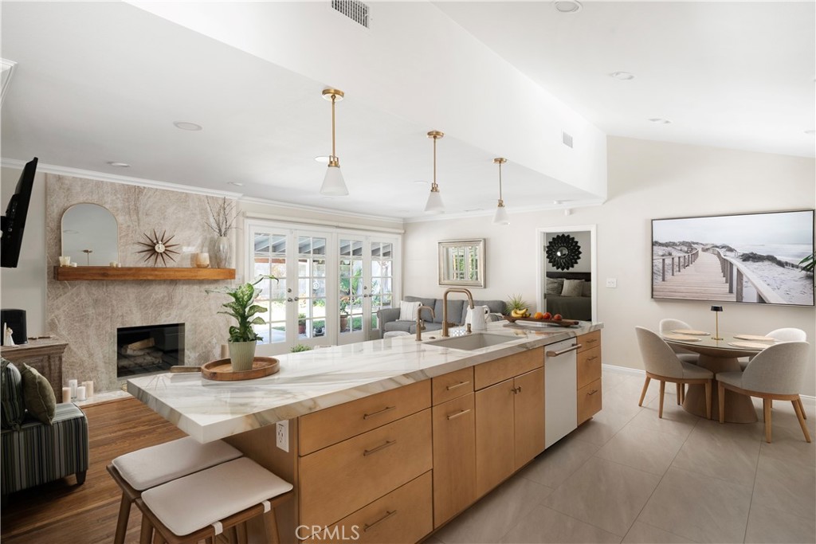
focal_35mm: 17
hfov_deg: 93.3
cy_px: 272
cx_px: 408
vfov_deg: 70.5
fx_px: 385
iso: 400
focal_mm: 17
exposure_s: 1/2.5
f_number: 11
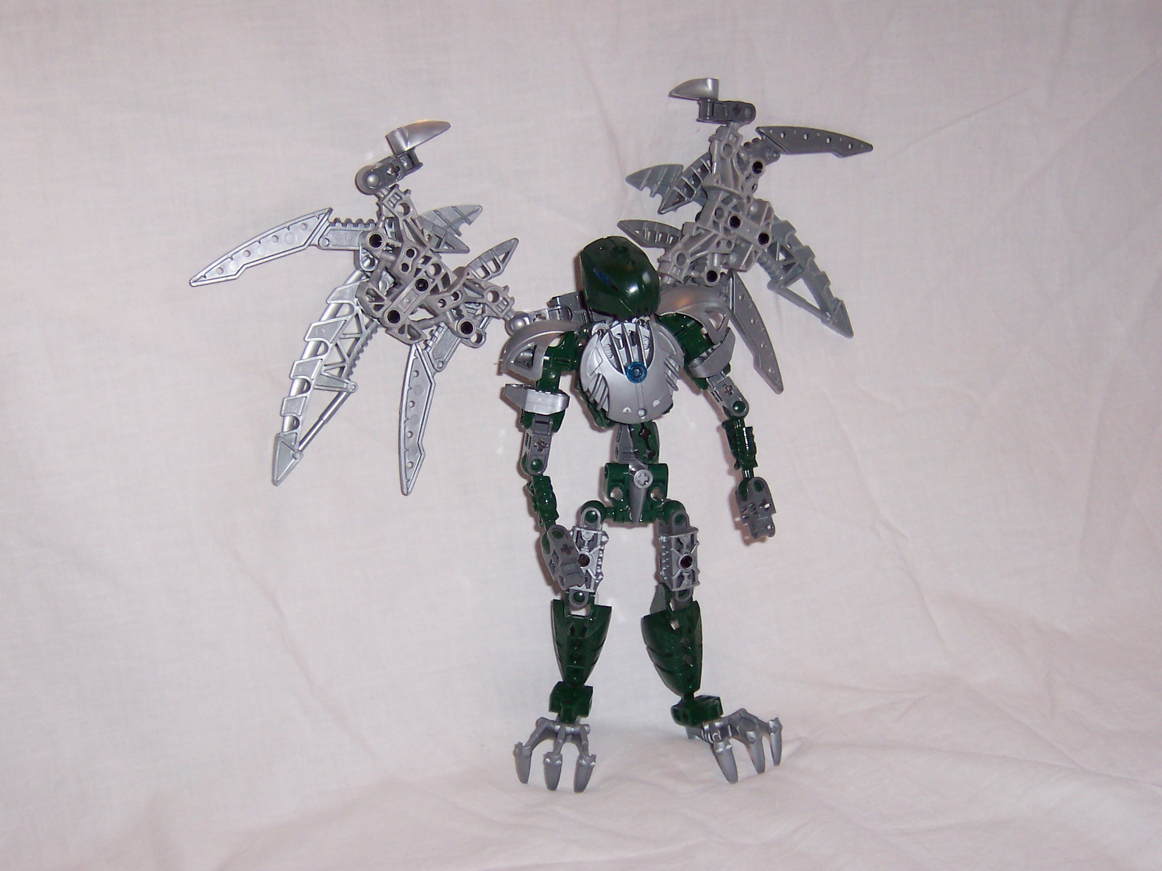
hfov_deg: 36.8
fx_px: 1746
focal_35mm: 52
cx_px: 581
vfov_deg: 28.0
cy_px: 436
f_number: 3.4
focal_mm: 8
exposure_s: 1/60
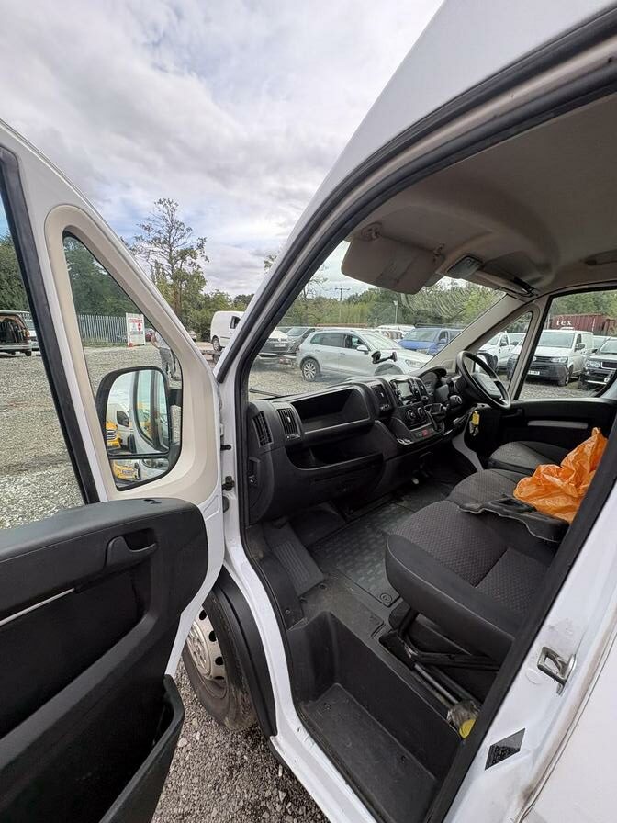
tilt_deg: -12.0
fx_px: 333
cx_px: 308
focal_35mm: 14
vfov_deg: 102.1
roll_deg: +0.3
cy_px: 412
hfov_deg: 85.7
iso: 50
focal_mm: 2.22
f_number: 2.2
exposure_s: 1/296
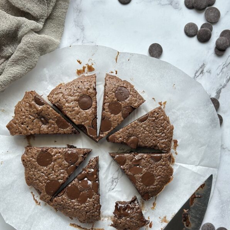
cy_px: 112
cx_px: 116
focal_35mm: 57
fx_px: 428
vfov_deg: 30.0
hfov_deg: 30.0
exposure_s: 1/143
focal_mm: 6.86
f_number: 1.78
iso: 125
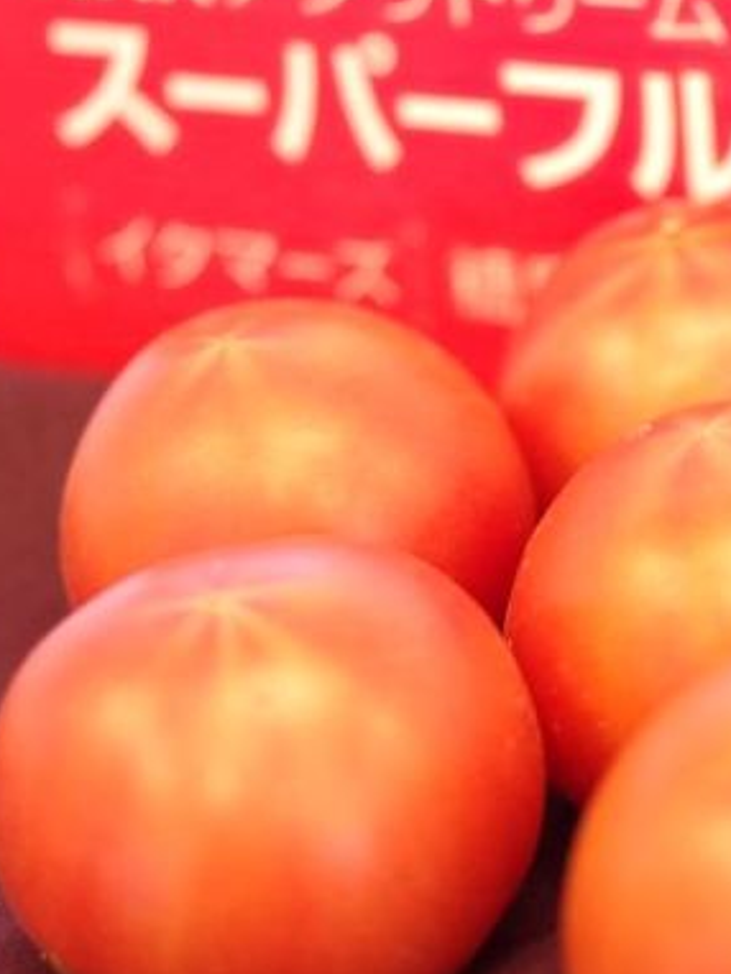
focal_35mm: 121
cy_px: 465
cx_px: 782
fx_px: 3405
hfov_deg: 12.1
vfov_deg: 16.3
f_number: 3.2
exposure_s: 1/100
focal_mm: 50
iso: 1600
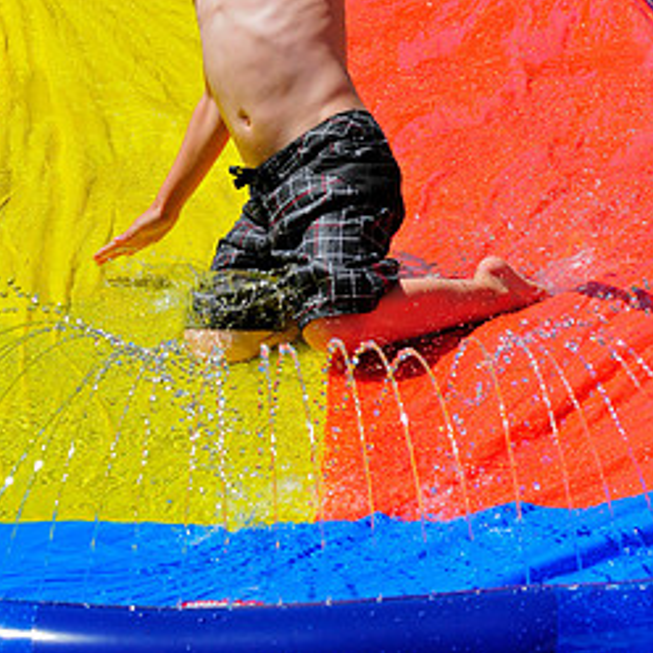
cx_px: 333
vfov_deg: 10.8
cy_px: 147
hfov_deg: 10.8
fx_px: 3457
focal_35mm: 162
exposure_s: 1/800
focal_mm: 70
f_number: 7.1
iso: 200
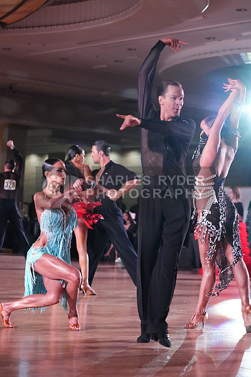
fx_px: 1056
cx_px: 126
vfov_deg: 20.2
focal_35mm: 101
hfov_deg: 13.6
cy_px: 188
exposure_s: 1/320
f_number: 5
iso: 6400
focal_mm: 101
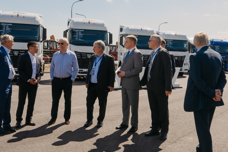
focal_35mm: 40
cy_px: 72
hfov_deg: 48.4
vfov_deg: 33.4
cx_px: 124
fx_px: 253
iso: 160
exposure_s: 1/200
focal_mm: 28
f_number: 14
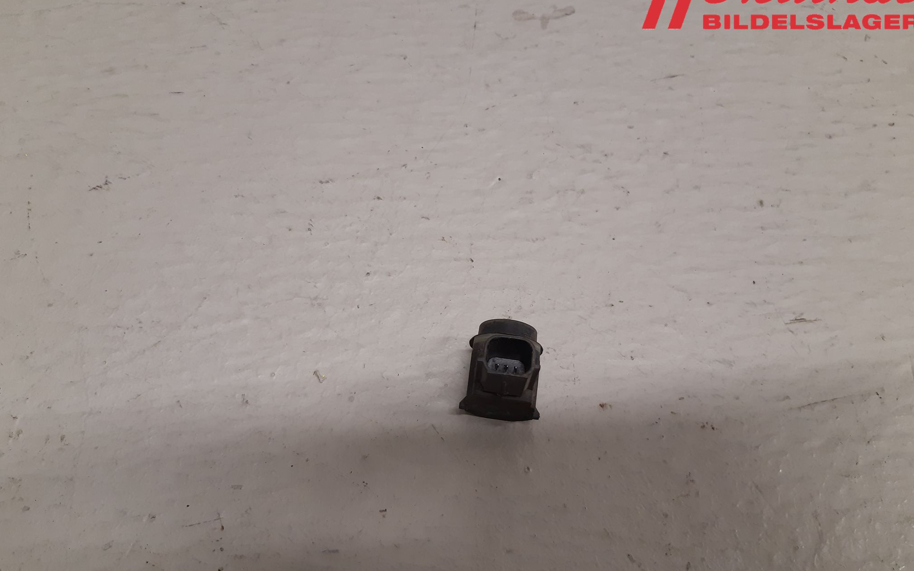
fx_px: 697
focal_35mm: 28
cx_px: 456
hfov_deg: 66.5
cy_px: 300
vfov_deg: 44.5
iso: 125
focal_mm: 3.93
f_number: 1.7
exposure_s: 1/50
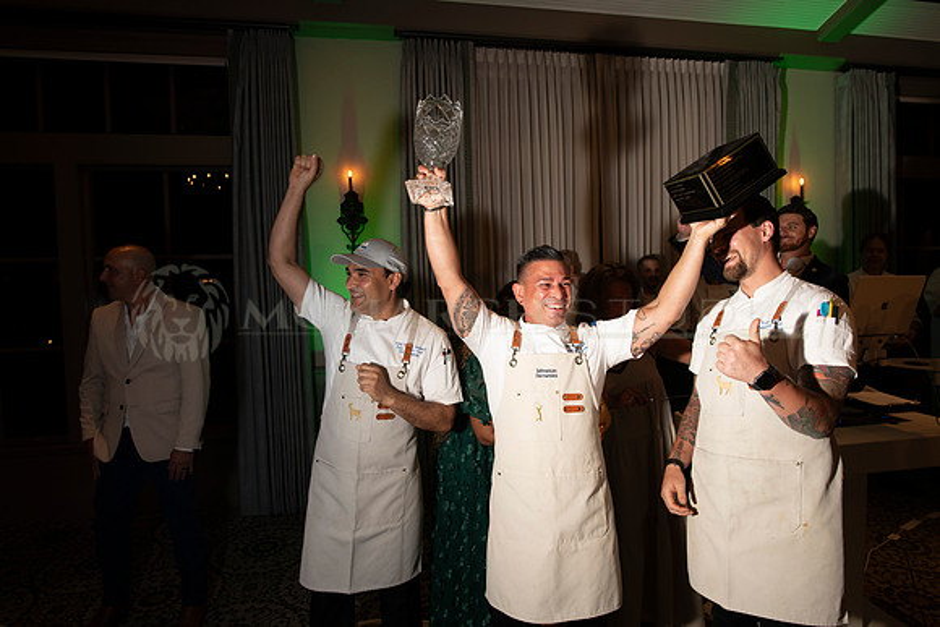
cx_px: 470
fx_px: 522
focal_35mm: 20
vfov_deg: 62.0
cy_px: 314
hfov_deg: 84.0
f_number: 8
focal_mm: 20
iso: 400
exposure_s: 1/100
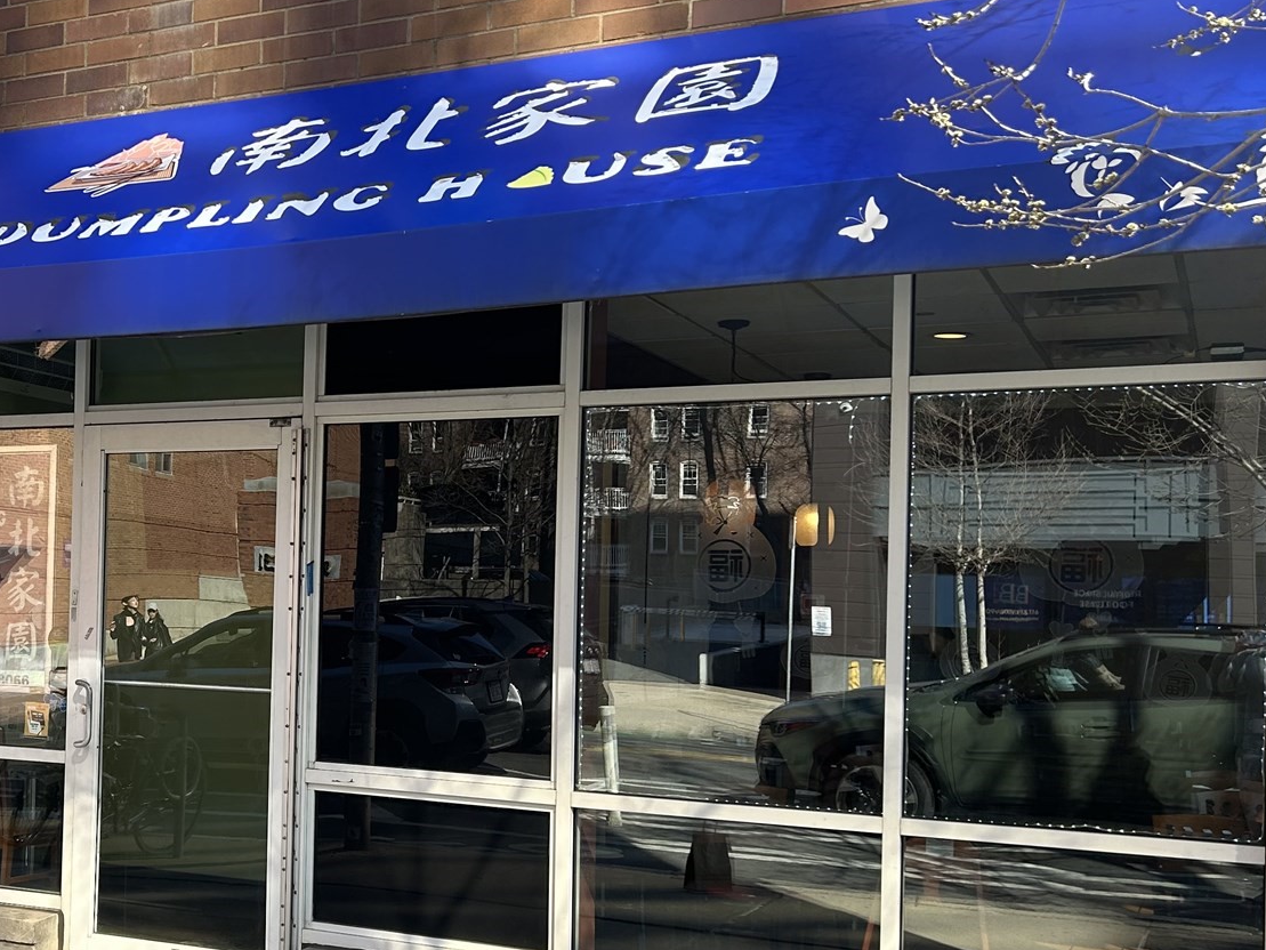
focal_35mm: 48
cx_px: 231
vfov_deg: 30.2
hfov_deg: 38.0
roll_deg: -1.6
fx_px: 1756
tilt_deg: +0.4
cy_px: 569
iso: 50
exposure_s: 1/658
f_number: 1.5
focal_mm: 5.7
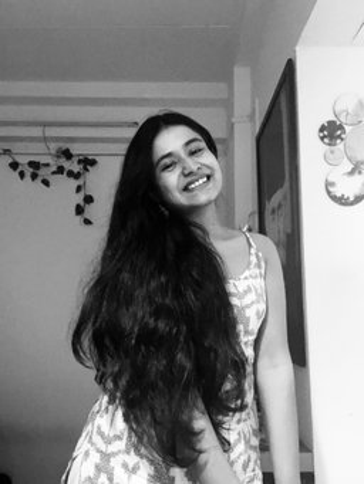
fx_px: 420
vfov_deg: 59.9
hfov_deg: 46.8
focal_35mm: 30
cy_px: 242
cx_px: 182
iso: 800
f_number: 2.2
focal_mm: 2.71
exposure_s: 1/17
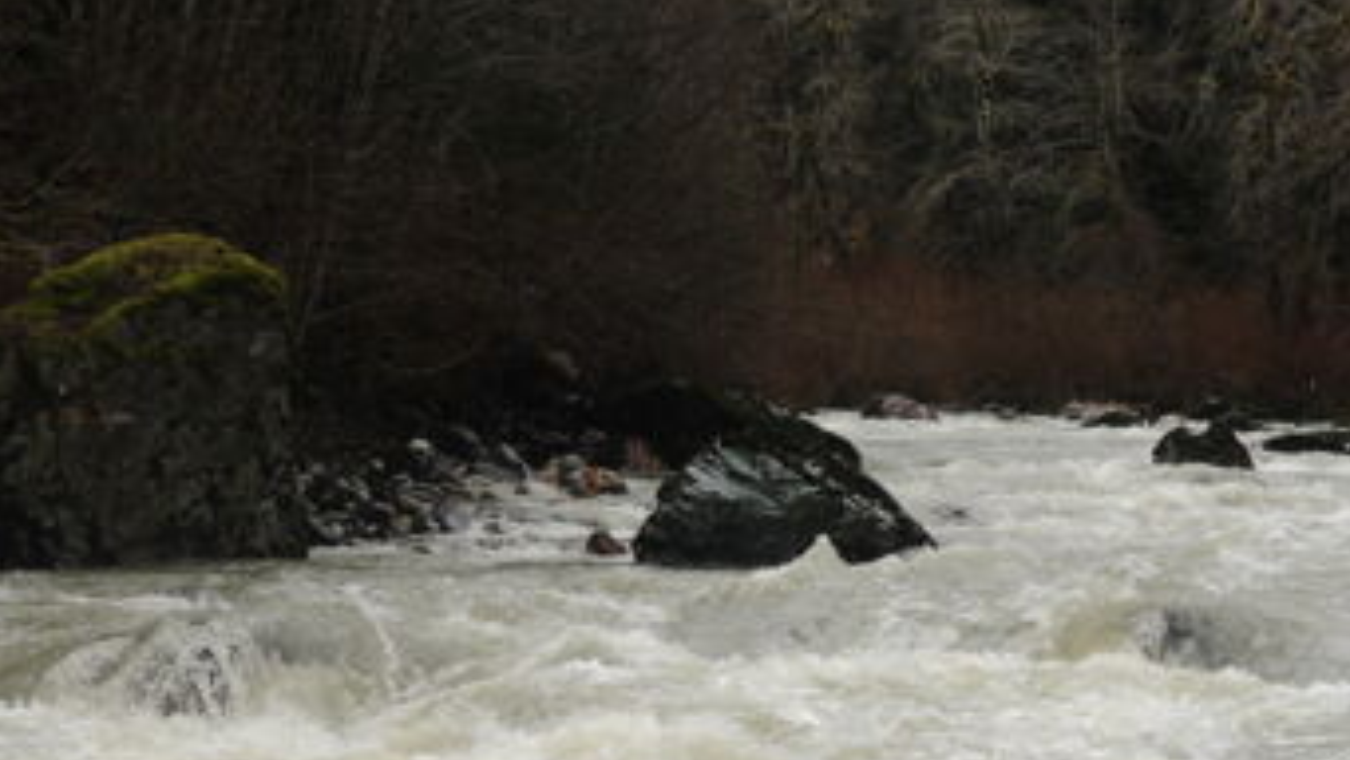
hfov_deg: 23.9
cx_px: 91
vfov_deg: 14.0
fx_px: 3079
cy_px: 661
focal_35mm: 86
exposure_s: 1/160
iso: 320
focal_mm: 35
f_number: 5.6
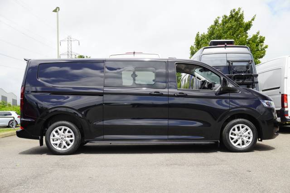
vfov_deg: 30.8
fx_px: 350
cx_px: 145
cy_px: 96
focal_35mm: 44
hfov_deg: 45.0
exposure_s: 1/100
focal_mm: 29
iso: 100
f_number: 7.1
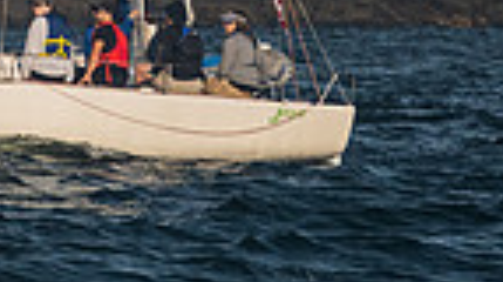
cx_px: -343
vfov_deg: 1.1
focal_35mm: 1088
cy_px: -328
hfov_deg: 2.0
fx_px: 14492
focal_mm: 200
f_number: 8
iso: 400
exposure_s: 1/1000
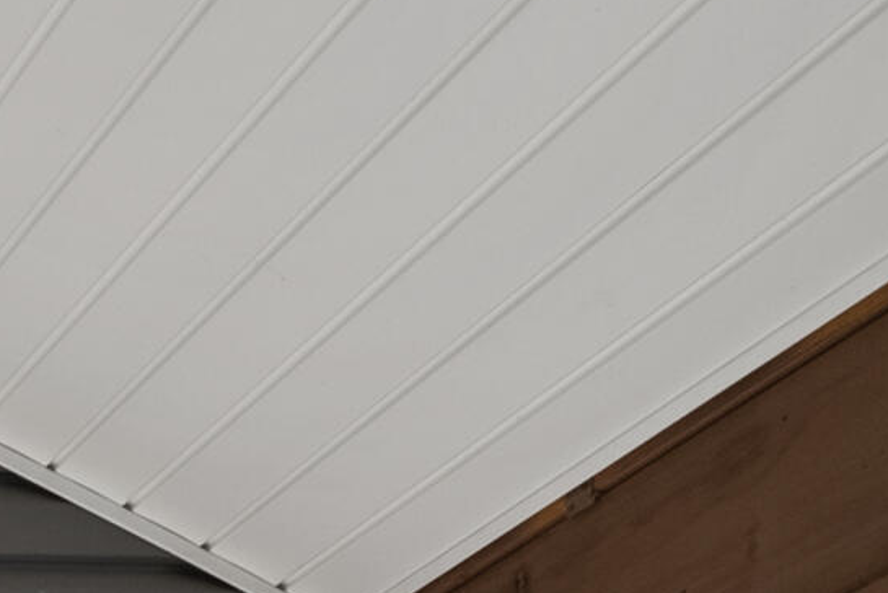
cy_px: 1529
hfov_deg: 17.6
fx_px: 1629
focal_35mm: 66
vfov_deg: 13.3
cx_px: -1002
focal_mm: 12
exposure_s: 1/30
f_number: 7.1
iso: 400
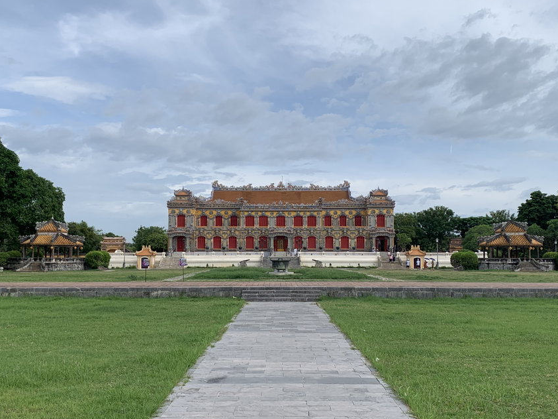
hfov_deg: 50.1
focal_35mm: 37
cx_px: 279
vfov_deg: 38.6
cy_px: 231
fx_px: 596
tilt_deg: +2.6
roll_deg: +0.0
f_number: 1.8
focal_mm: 4.25
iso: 25
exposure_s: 1/2994
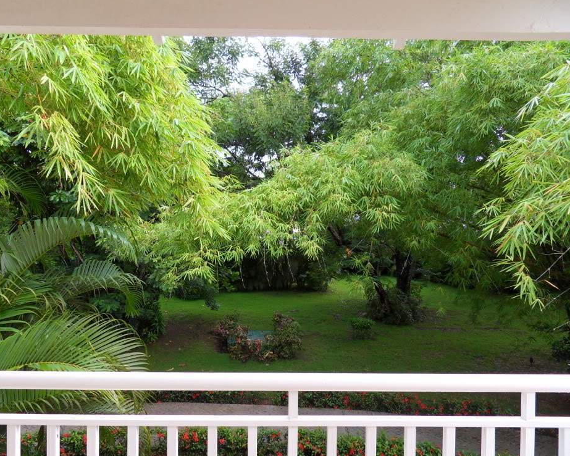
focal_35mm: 26
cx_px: 263
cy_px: 231
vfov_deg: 54.9
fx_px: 439
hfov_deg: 65.9
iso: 80
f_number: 3.3
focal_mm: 4.2
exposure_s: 1/60
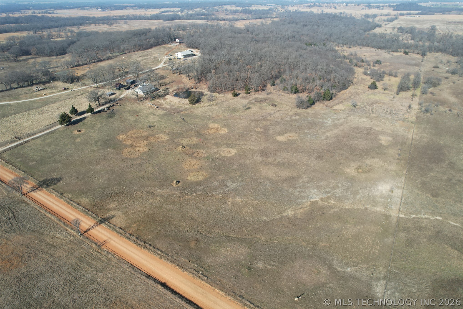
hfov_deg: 78.6
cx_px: 232
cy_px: 154
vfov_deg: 57.2
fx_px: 283
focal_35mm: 22
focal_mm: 8.38
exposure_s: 1/1250
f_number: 2.8
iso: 110
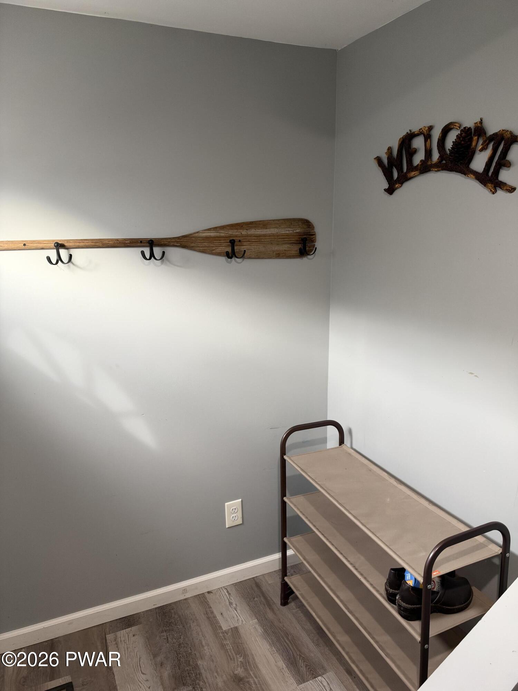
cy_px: 346
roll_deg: +0.6
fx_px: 479
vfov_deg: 71.6
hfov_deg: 56.8
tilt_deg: -12.0
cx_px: 259
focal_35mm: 24
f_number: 1.8
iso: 250
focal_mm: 6.93
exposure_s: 1/60
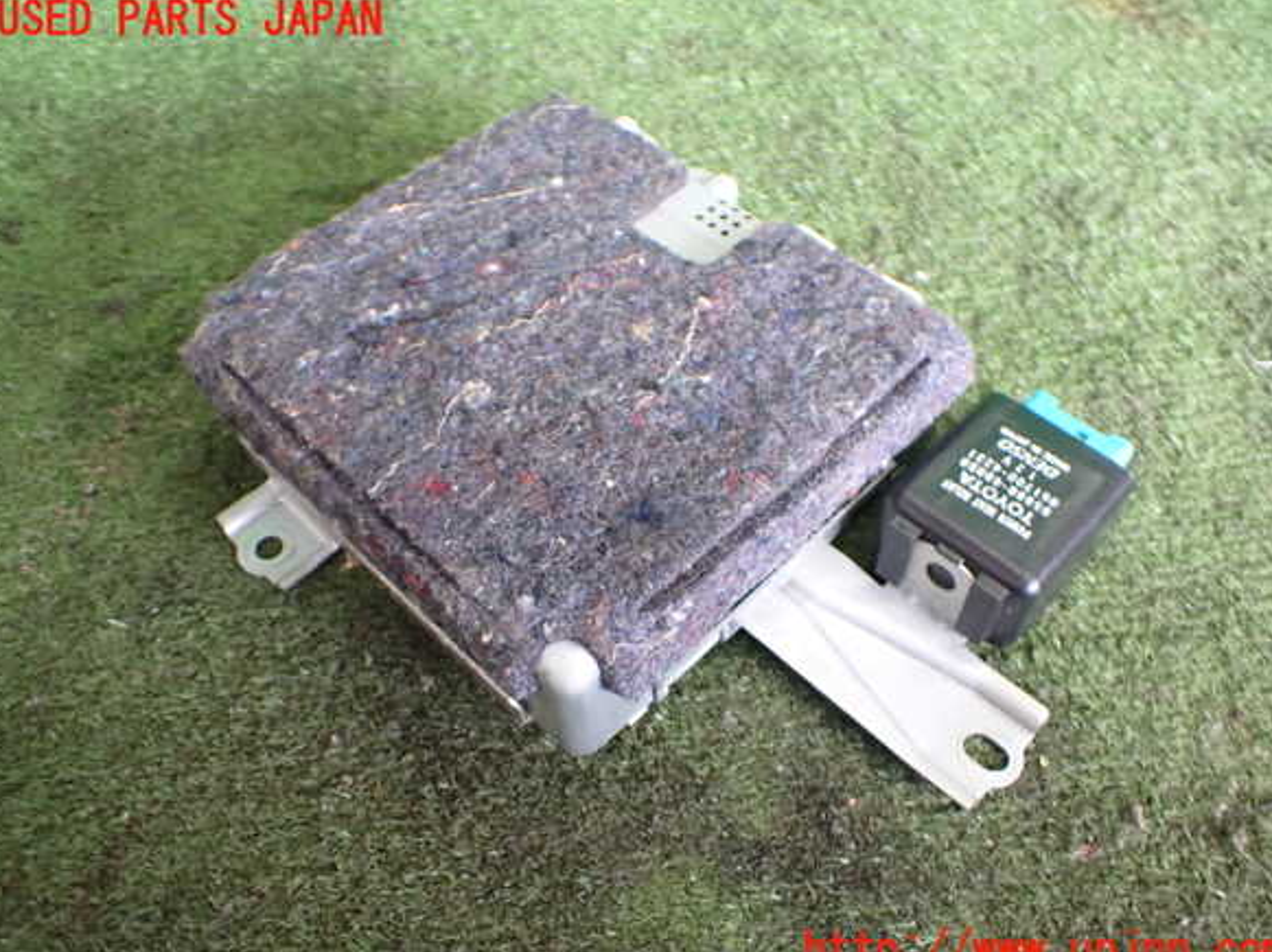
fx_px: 1138
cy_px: 486
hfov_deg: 58.4
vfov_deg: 45.4
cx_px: 641
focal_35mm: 31
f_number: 2.3
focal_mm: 5.4
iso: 800
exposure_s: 1/100
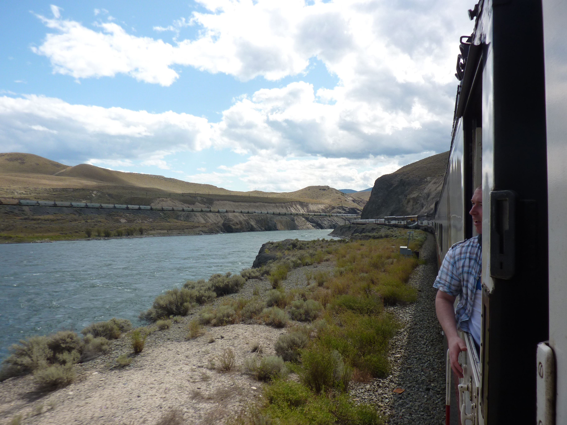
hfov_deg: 69.4
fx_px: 409
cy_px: 212
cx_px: 284
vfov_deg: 54.9
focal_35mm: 25
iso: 80
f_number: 4.5
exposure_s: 1/400
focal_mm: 4.1
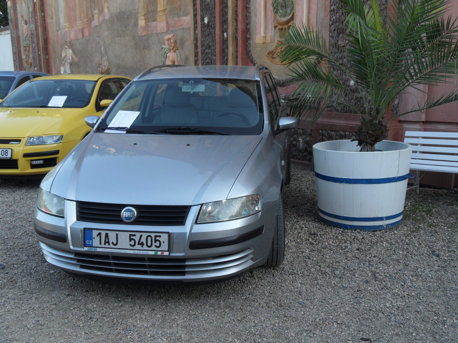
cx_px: 229
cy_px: 172
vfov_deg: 44.2
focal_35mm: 32
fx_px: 423
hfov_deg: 56.8
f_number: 3.4
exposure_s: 1/125
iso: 80
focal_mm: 5.3
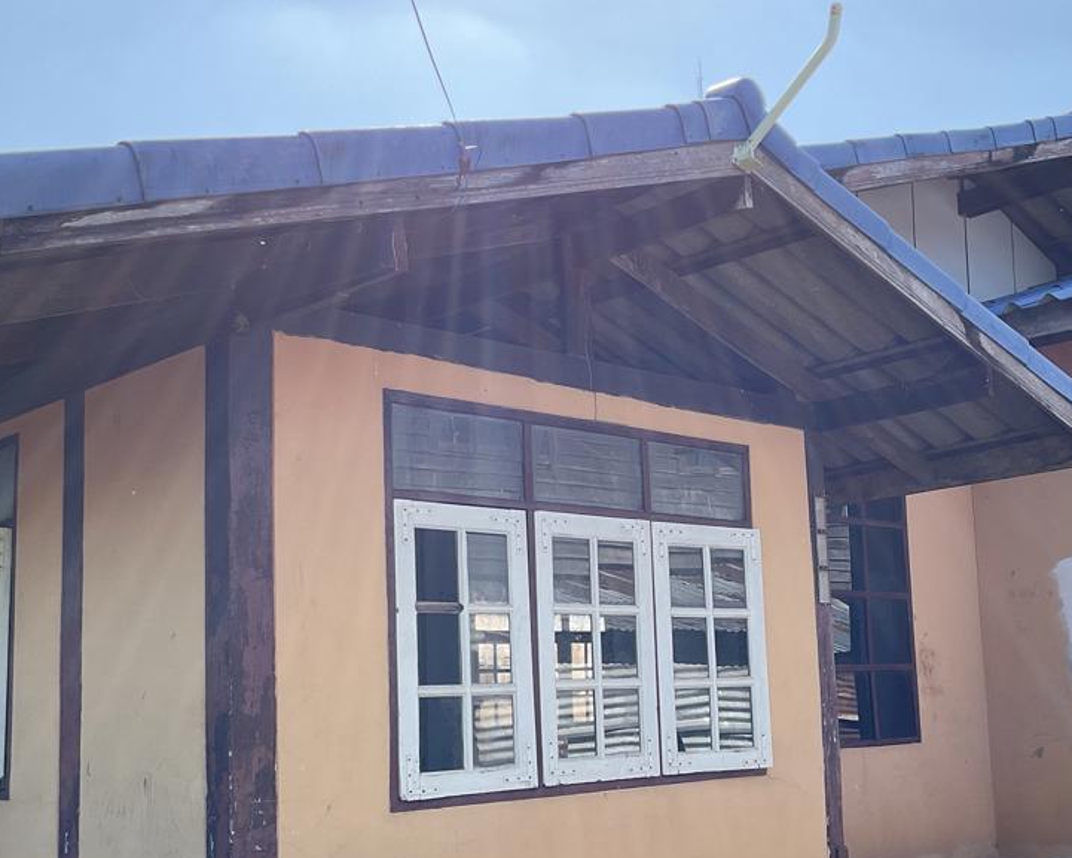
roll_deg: +1.9
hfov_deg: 41.0
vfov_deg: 33.3
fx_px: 1428
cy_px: 517
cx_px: 628
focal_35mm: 45
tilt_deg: +7.5
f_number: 1.8
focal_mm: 3
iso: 16
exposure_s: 1/613
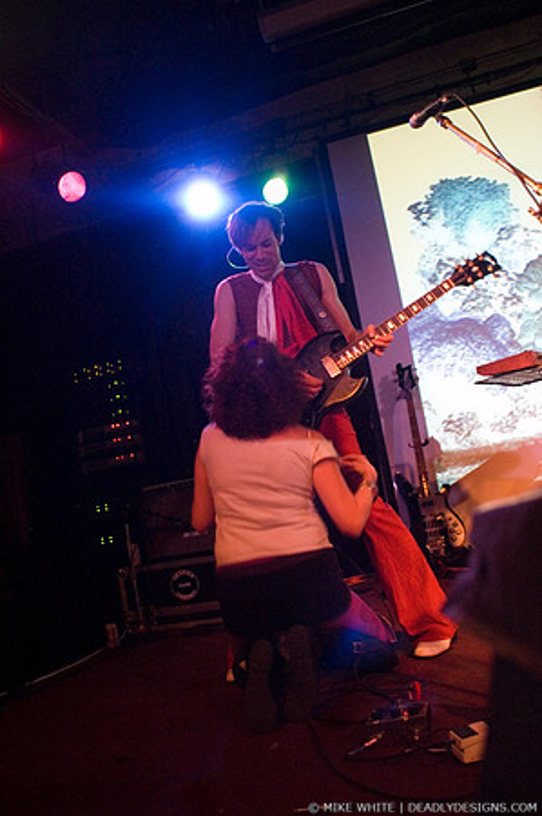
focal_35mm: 30
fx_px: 679
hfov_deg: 43.5
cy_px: 408
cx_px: 271
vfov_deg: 62.0
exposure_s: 1/25
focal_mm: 20
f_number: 2.8
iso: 1600
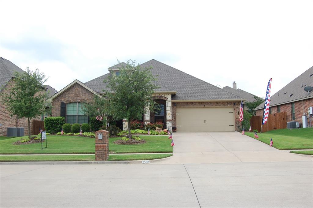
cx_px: 156
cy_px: 104
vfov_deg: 38.3
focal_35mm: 34
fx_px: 300
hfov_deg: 55.2
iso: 200
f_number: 8
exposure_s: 1/250
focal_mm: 23
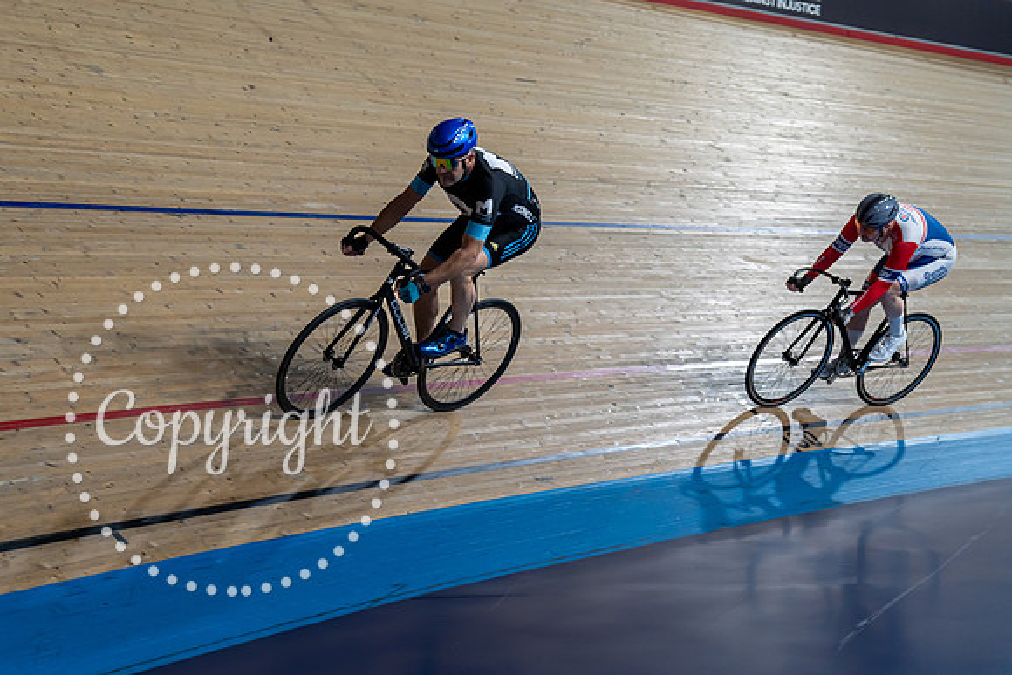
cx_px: 506
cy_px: 338
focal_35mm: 70
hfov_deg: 28.8
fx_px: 1968
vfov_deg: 19.5
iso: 2500
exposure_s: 1/800
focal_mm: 70
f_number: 3.5
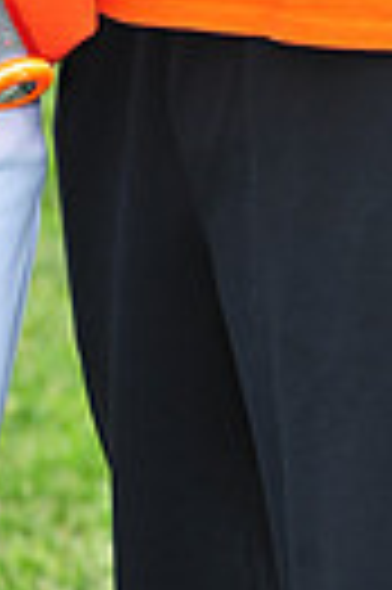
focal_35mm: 532
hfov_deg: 2.6
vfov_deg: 3.8
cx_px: 45
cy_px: -685
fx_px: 8712
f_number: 7.1
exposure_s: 1/200
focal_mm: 120
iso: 400
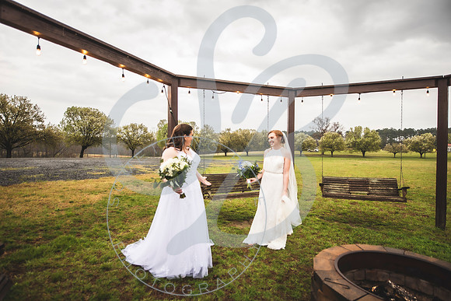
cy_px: 150
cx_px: 225
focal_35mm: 21
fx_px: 264
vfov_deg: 59.3
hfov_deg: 80.9
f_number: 2.8
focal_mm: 21
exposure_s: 1/250
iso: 100
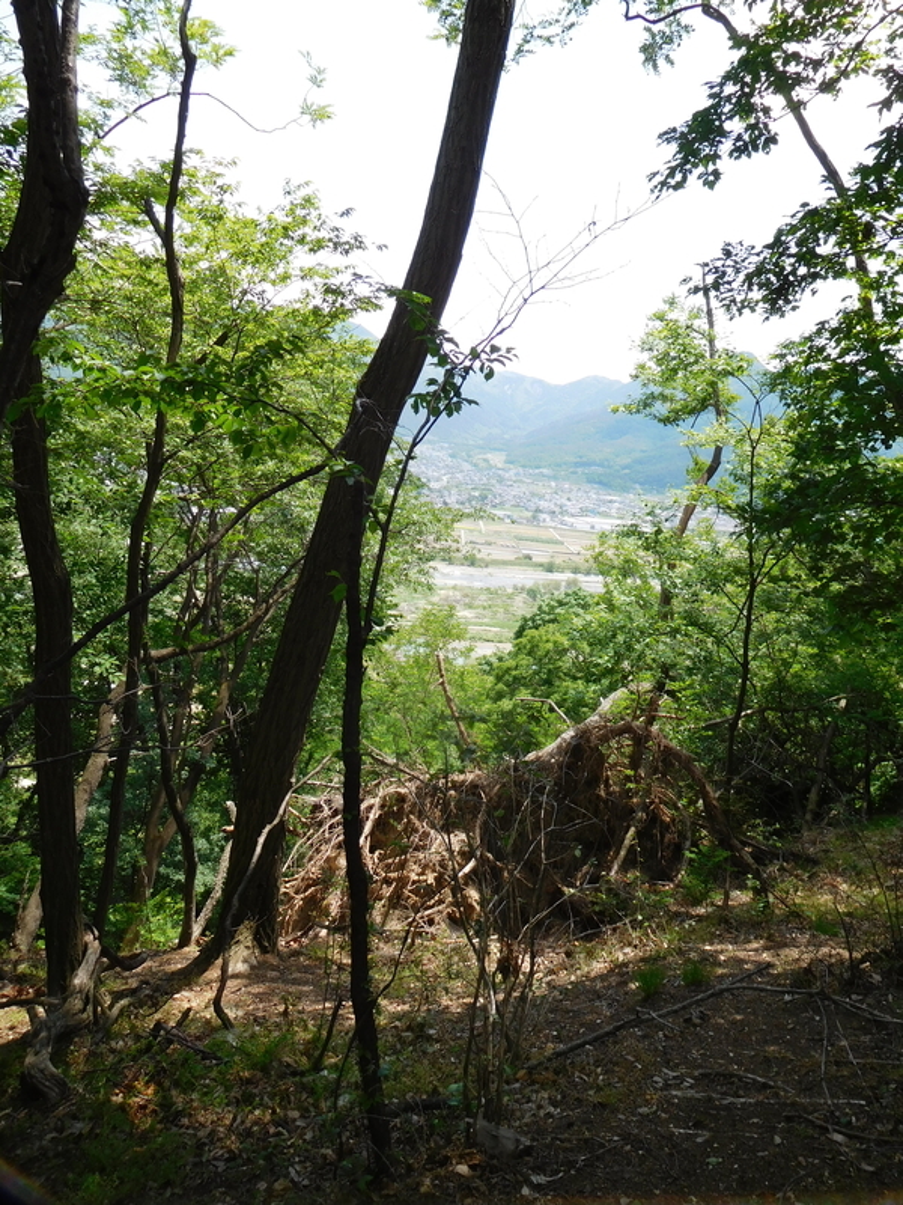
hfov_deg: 54.9
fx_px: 870
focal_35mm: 25
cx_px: 452
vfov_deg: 69.4
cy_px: 602
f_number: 3.4
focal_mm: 4.5
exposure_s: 1/500
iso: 125
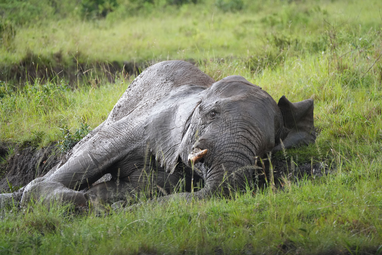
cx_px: 191
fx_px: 2653
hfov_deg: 8.2
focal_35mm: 250
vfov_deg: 5.5
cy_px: 128
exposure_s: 1/320
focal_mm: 250
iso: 4000
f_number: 6.3
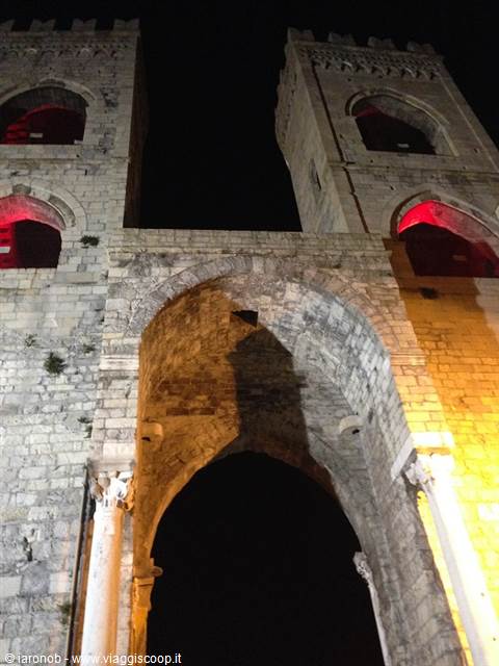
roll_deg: +5.5
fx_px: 634
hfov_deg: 42.9
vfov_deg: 55.4
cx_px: 250
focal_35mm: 33
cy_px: 333
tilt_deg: +44.1
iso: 500
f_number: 2.4
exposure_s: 1/15
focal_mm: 4.12
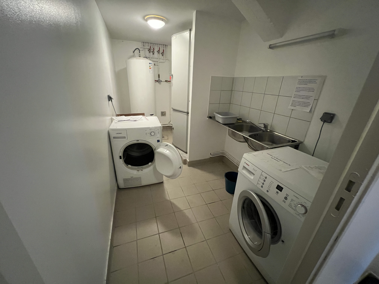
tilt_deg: -22.6
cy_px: 142
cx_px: 190
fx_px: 142
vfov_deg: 89.9
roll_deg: -3.2
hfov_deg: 106.2
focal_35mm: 13
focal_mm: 1.57
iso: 800
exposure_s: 1/33
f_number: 1.8
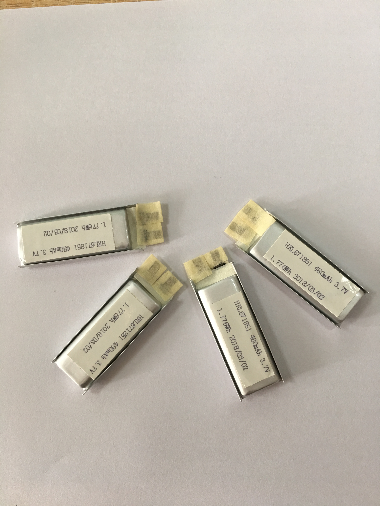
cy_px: 253
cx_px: 190
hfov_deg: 48.2
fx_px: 424
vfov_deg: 61.7
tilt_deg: -85.1
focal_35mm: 29
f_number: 2.2
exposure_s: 1/33
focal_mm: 4.15
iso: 32
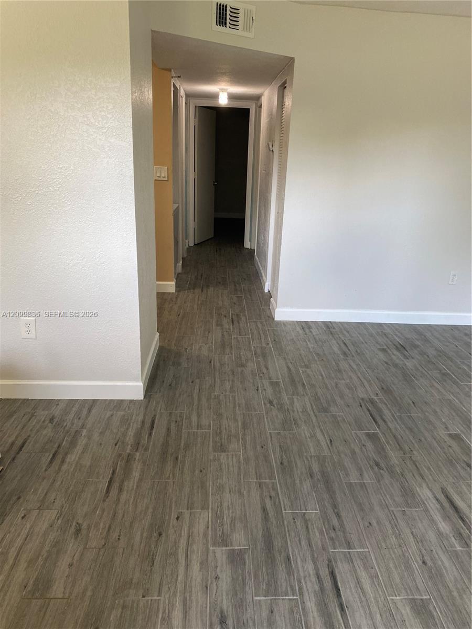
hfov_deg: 53.1
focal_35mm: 26
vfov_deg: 67.3
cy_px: 314
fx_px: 473
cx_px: 236
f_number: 1.8
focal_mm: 4.25
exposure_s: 1/120
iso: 125
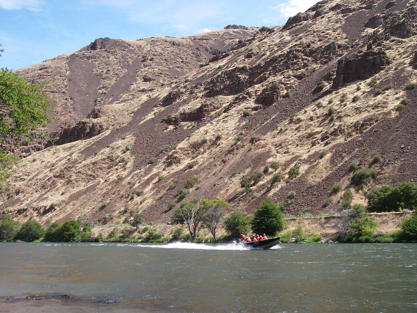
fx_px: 530
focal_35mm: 44
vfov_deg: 32.9
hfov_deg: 42.9
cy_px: 156
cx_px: 208
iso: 64
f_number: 6.8
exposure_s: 1/100
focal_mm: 7.3
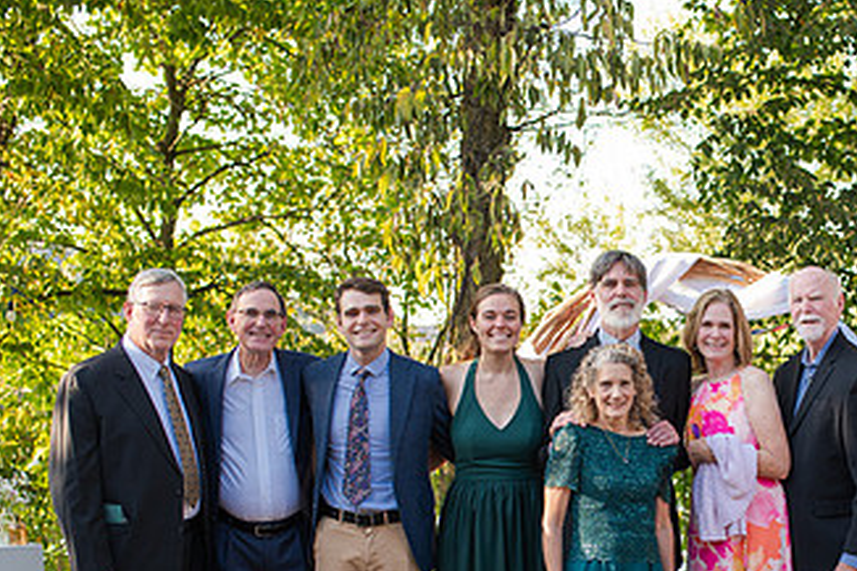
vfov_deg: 19.6
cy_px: 506
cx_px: 677
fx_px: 1618
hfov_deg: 29.1
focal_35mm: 68
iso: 450
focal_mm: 35
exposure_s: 1/640
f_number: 3.2
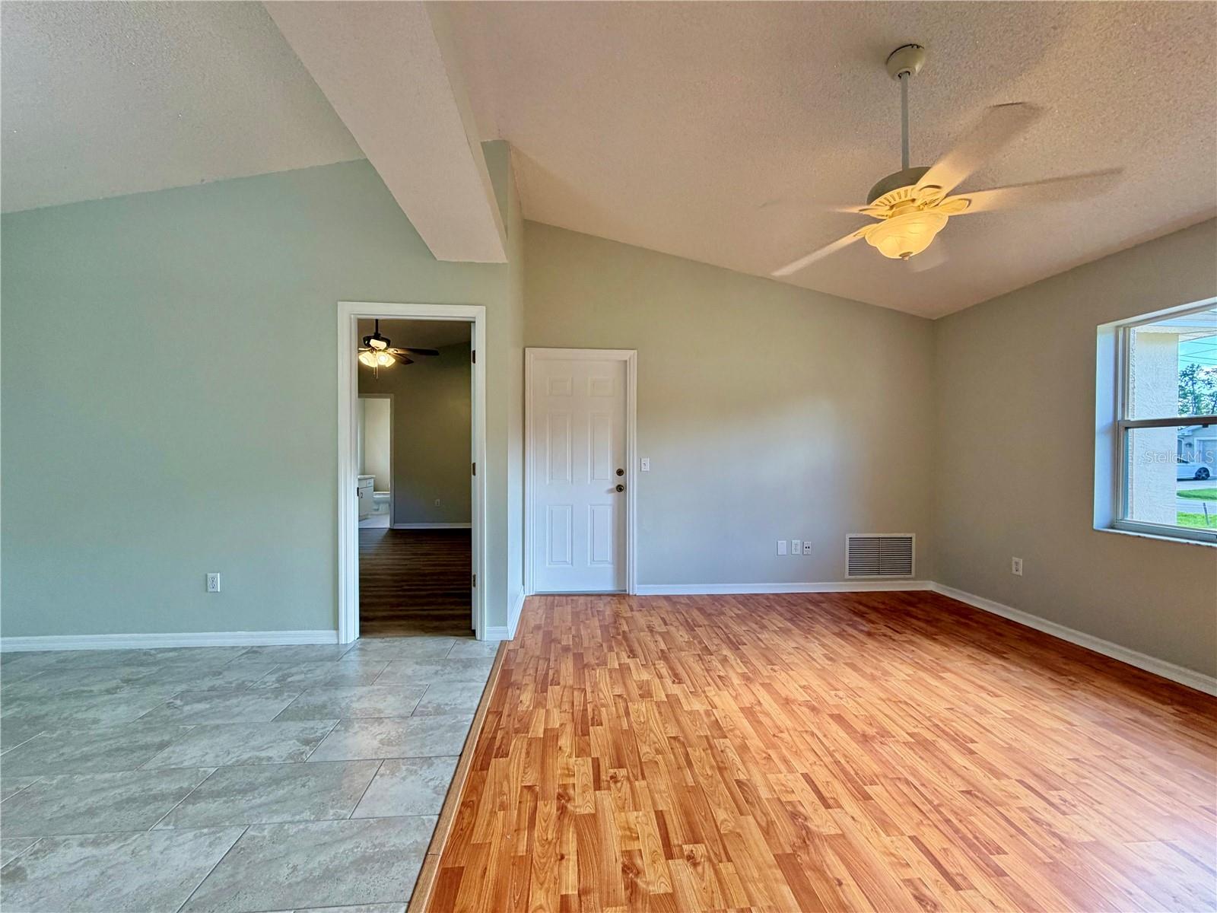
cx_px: 608
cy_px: 456
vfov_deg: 85.7
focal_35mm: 14
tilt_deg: +0.0
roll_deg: -0.4
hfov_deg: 102.1
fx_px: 492
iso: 125
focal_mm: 2.22
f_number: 2.2
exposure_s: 1/120
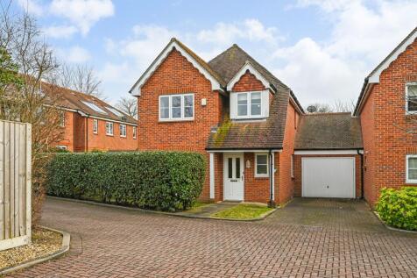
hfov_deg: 61.9
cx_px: 208
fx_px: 347
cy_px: 139
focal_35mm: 30
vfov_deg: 43.6
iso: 400
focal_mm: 30
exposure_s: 1/320
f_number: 8
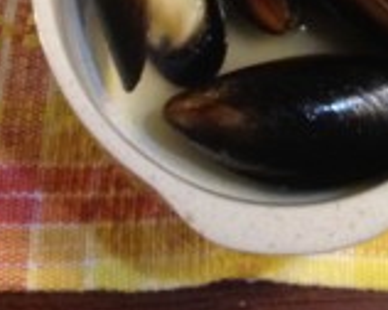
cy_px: -217
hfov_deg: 14.4
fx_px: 1491
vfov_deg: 11.2
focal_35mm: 130
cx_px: 464
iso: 320
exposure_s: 1/20
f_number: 2.4
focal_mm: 4.28
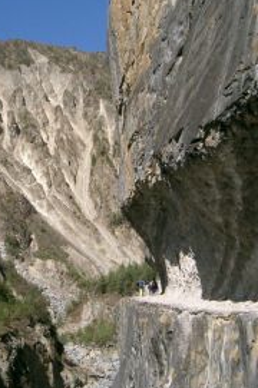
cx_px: 105
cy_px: 189
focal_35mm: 64
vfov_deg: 31.5
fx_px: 690
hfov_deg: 21.2
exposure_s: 1/800
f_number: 4.8
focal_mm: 8
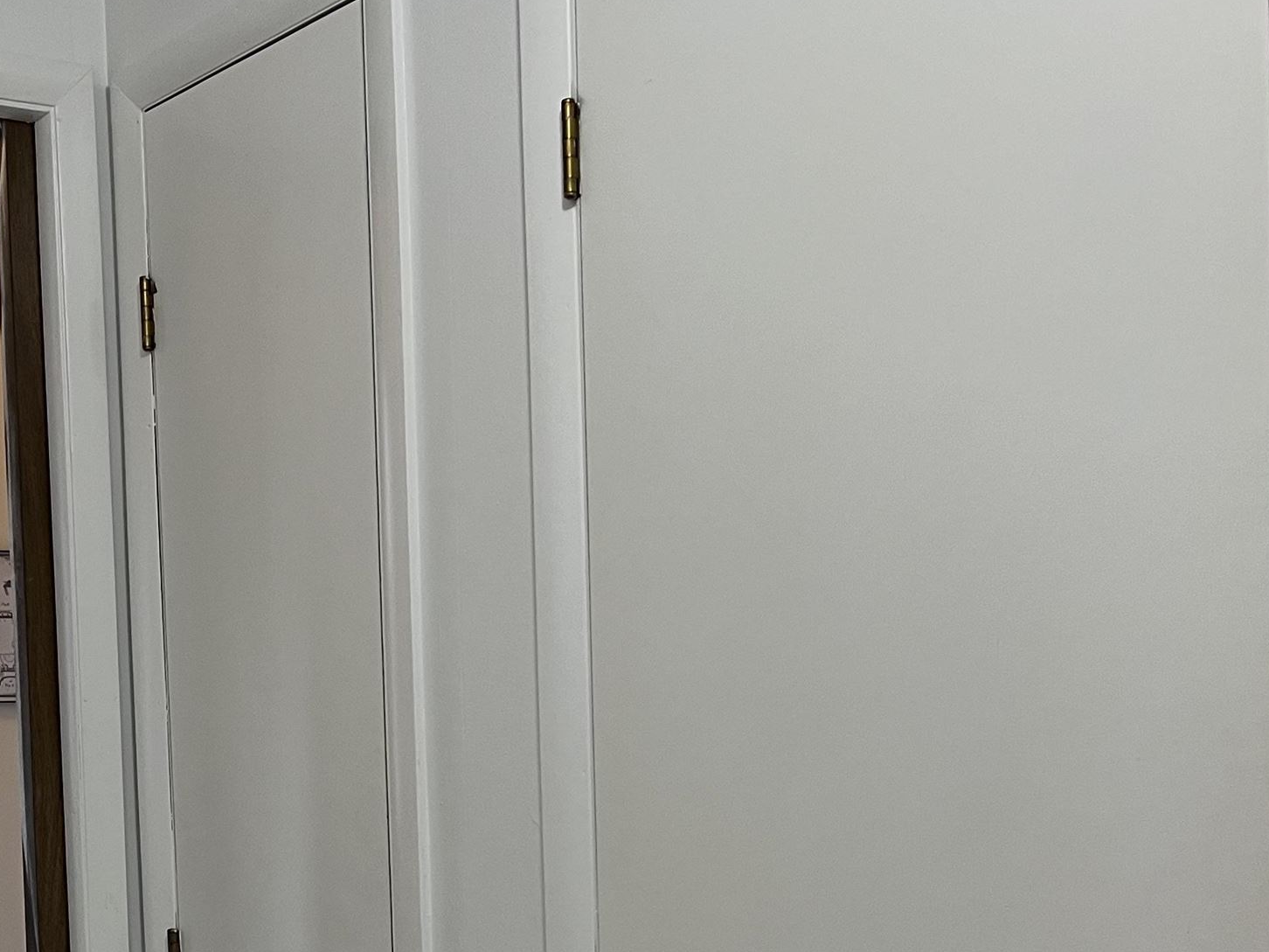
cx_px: 105
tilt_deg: -4.1
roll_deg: +2.9
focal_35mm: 55
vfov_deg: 25.6
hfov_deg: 33.0
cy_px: 884
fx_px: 2016
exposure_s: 1/60
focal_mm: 5.1
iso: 125
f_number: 1.6
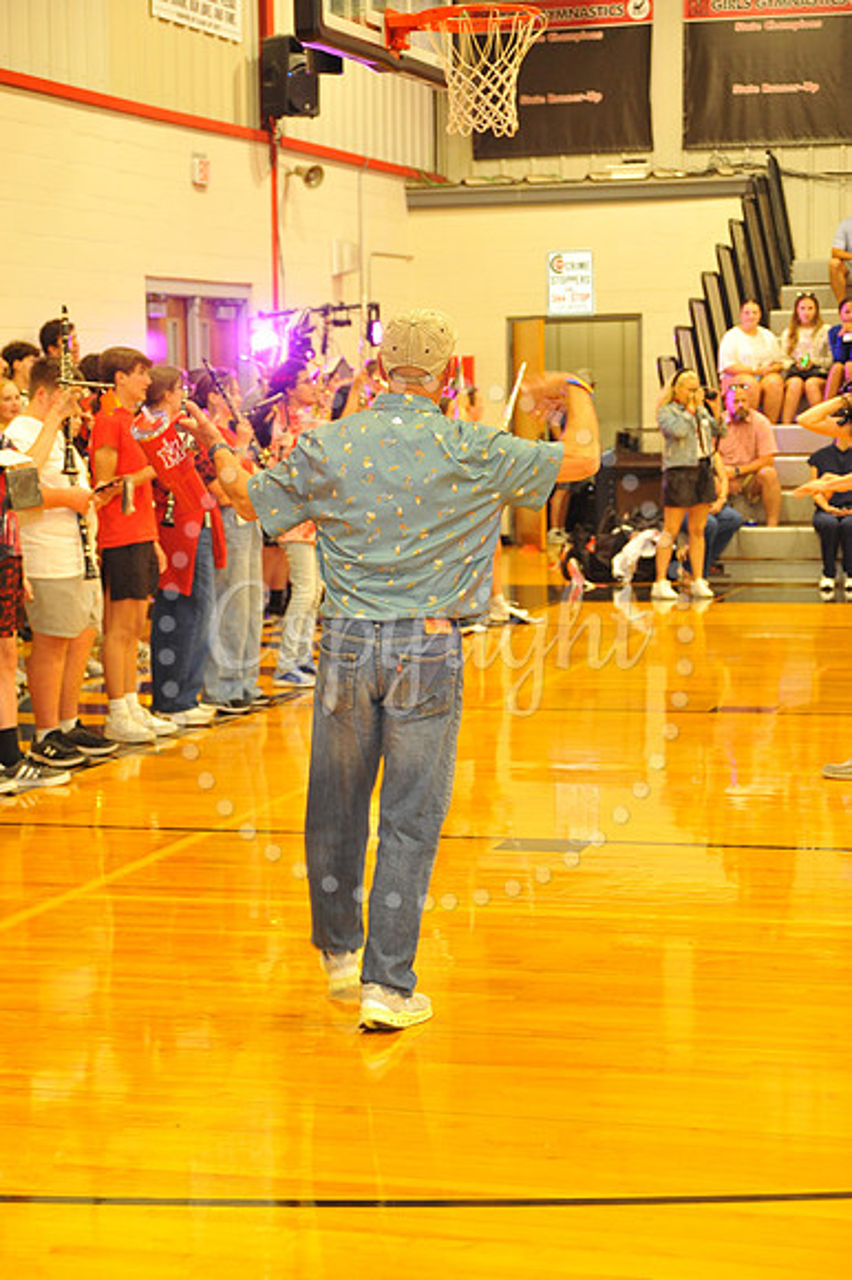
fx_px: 2772
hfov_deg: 17.5
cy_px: 640
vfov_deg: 26.0
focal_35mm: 78
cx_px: 426
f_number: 6.3
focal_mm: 78
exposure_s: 1/50
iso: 2500
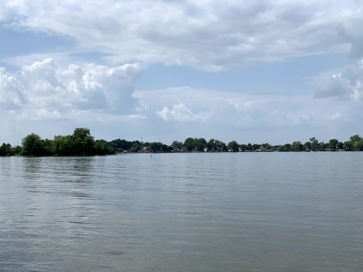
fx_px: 545
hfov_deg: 36.8
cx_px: 182
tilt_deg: +0.8
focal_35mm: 52
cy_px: 136
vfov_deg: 28.0
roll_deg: +0.4
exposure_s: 1/2283
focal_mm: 6
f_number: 2.4
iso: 16
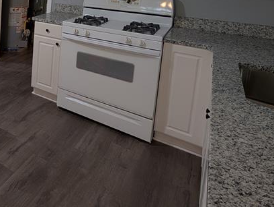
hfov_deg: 39.9
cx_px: -63
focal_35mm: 30
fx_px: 238
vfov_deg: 40.6
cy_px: -3
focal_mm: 2.02
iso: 71
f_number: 1.7
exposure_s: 1/60
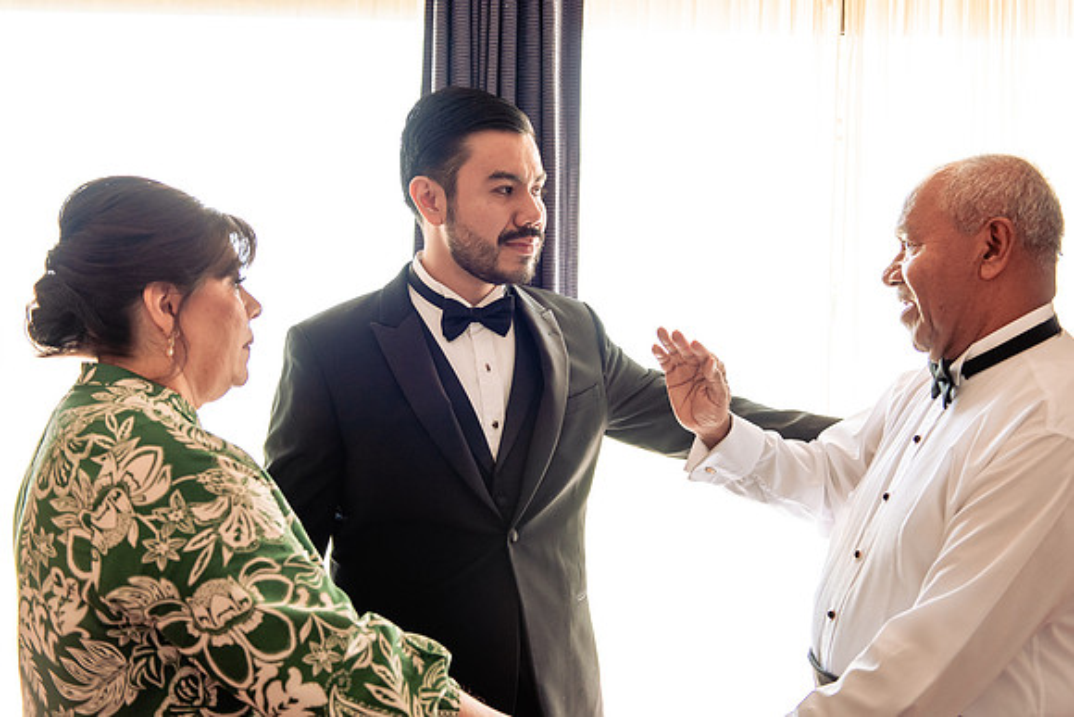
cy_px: 358
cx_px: 537
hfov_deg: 45.8
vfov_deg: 31.5
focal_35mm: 43
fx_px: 1271
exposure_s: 1/160
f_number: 3.5
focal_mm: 42
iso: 800
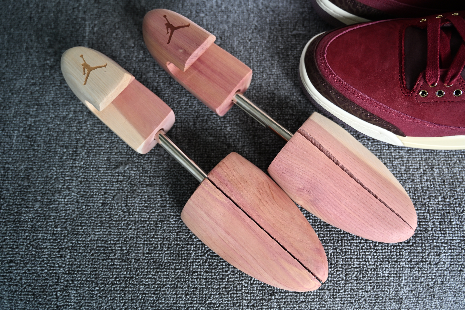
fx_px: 375
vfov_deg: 45.0
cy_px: 155
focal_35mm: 29
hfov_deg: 63.7
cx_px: 232
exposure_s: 1/125
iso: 400
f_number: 4
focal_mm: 29
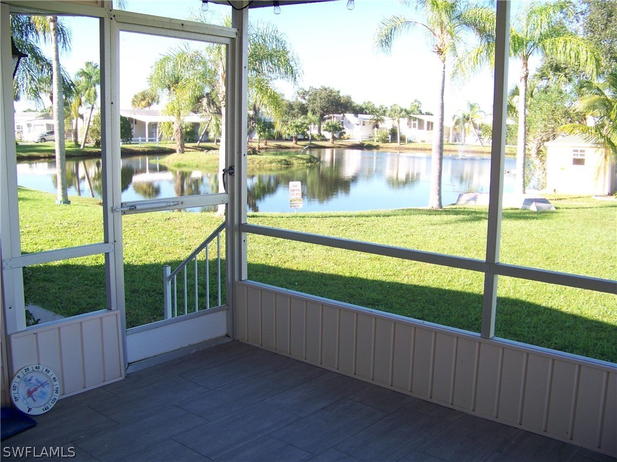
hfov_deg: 51.4
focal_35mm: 36
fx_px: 642
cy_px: 231
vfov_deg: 39.7
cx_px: 308
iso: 64
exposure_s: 1/125
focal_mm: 5.85
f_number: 2.8
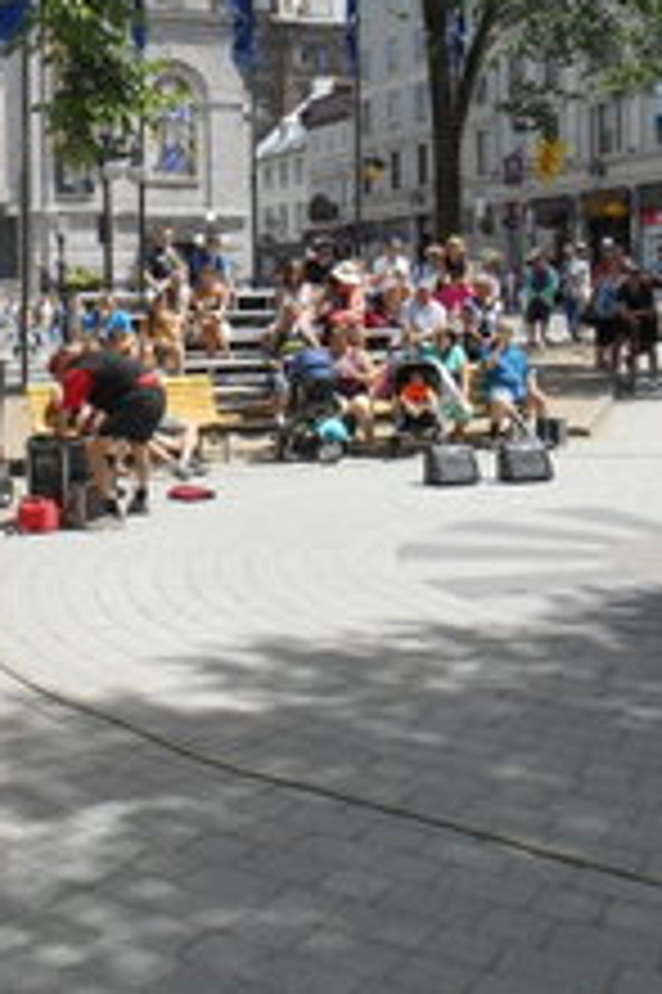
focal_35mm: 49
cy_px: 324
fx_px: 1354
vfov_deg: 39.8
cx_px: 131
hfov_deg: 26.9
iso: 80
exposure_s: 1/640
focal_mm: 4.7
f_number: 3.4
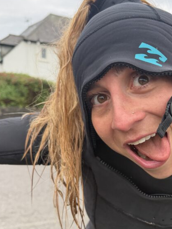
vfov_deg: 42.6
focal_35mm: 44
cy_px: 145
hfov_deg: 31.7
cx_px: 145
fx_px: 292
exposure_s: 1/313
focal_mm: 6.76
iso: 100
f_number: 1.78
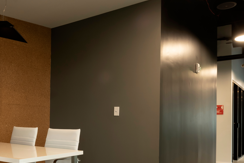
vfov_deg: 28.9
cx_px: 77
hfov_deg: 42.0
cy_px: 117
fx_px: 312
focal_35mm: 46
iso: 640
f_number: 8
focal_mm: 24
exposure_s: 1/20
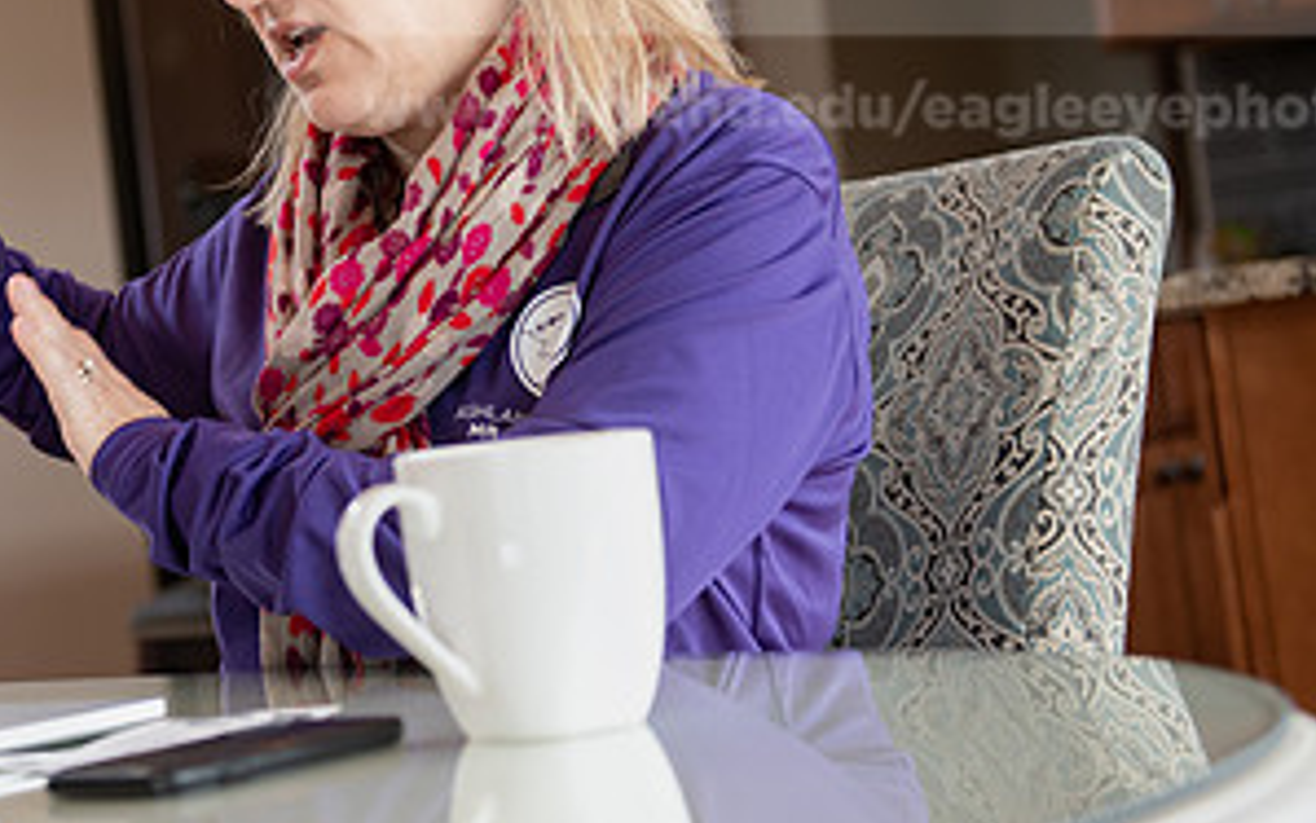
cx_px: 163
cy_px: 200
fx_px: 3551
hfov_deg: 20.6
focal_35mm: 99
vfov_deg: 13.2
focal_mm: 50
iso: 500
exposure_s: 1/160
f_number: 3.2
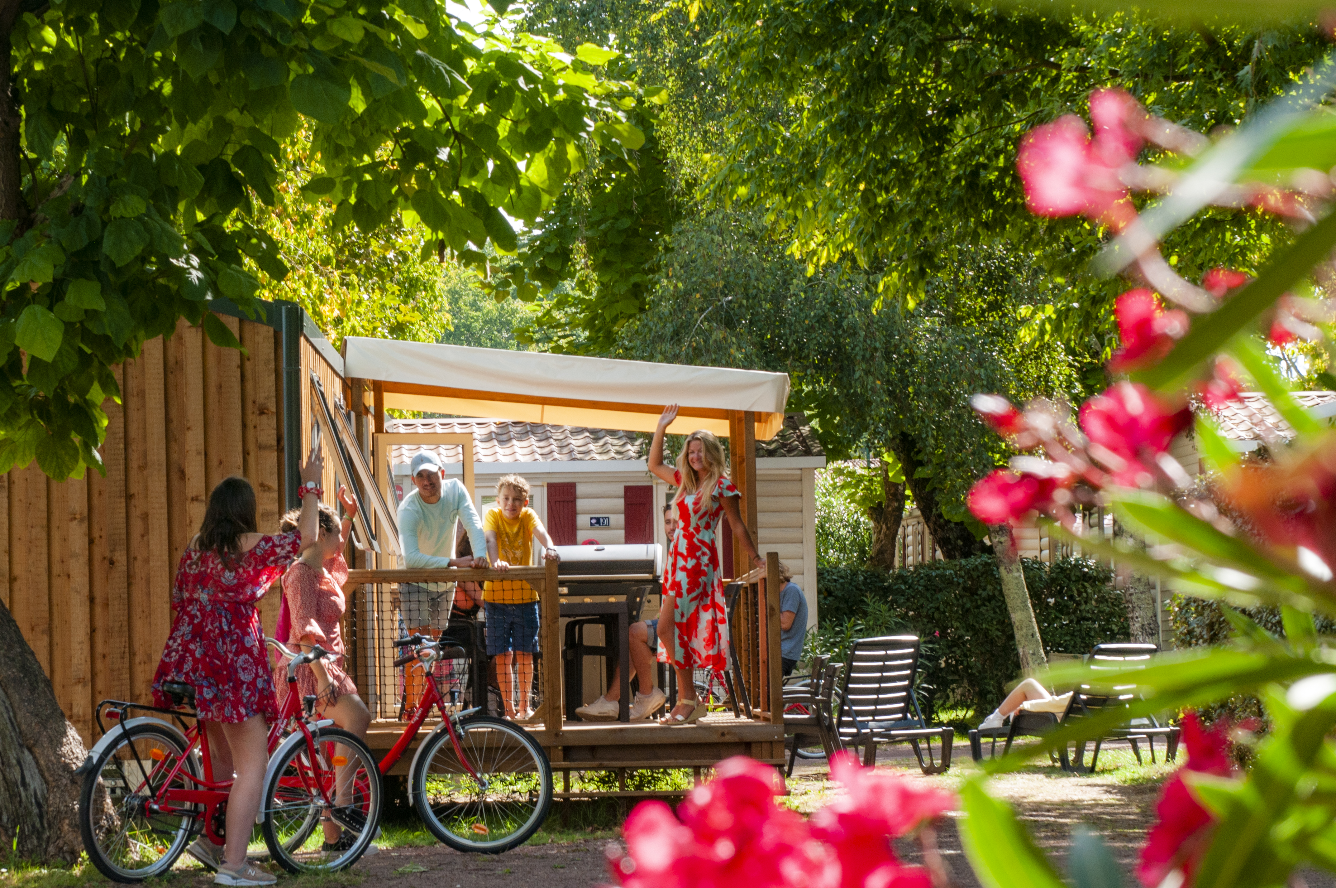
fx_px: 3225
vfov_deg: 15.7
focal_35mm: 87
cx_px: 668
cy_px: 444
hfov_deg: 23.4
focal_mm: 58
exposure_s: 1/160
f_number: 8
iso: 200
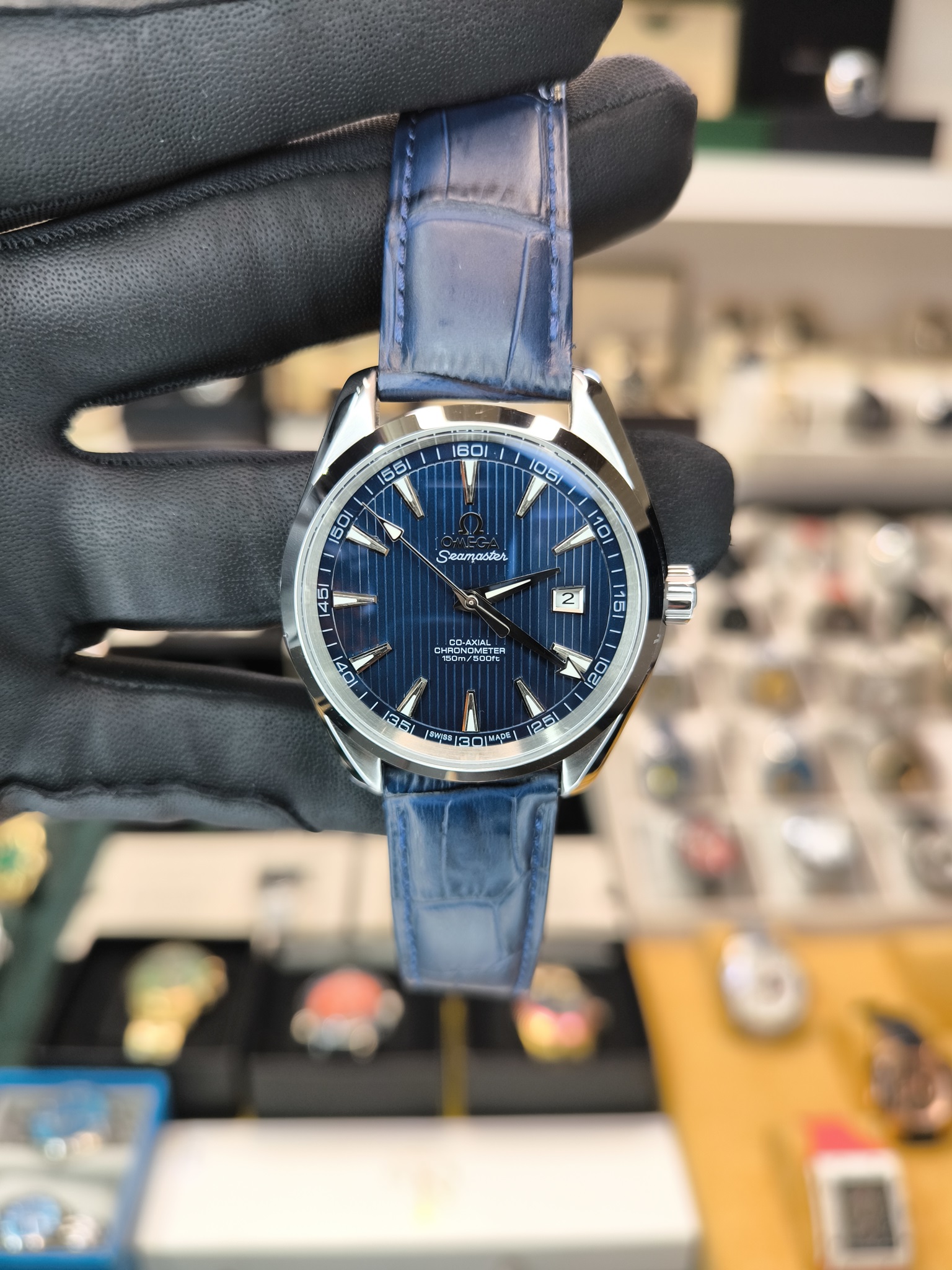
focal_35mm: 24
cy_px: 635
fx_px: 880
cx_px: 476
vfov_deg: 71.6
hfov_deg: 56.8
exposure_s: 1/100
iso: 80
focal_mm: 6.92
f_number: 1.9
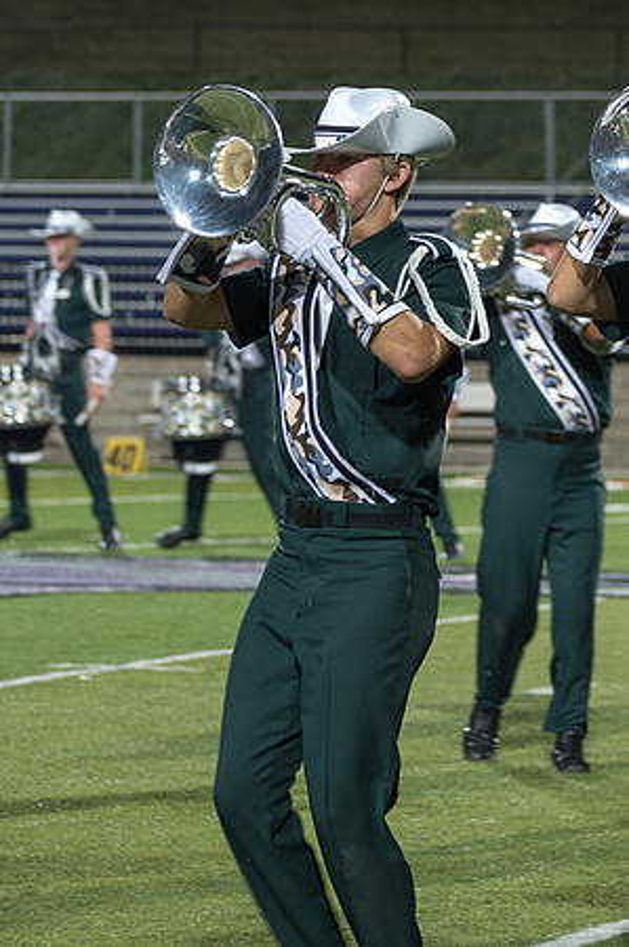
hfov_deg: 6.0
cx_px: 396
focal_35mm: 228
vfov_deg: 9.0
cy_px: 251
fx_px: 5977
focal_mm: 95
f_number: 4.5
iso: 1800
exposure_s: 1/160
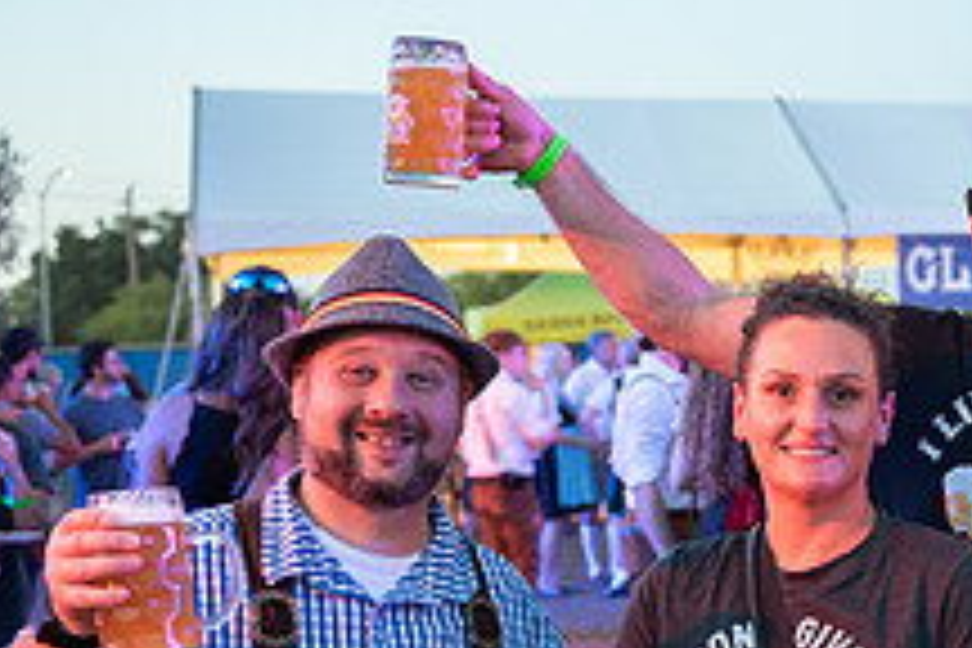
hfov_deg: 22.2
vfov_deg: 15.8
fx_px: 2322
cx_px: 1102
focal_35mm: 86
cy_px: 511
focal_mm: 32
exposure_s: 1/25
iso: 1000
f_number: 2.8
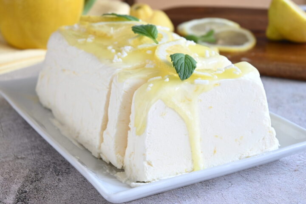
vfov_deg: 18.2
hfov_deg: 27.0
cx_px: 153
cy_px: 102
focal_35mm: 75
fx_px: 637
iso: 200
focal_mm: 50
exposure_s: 1/15
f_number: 7.1
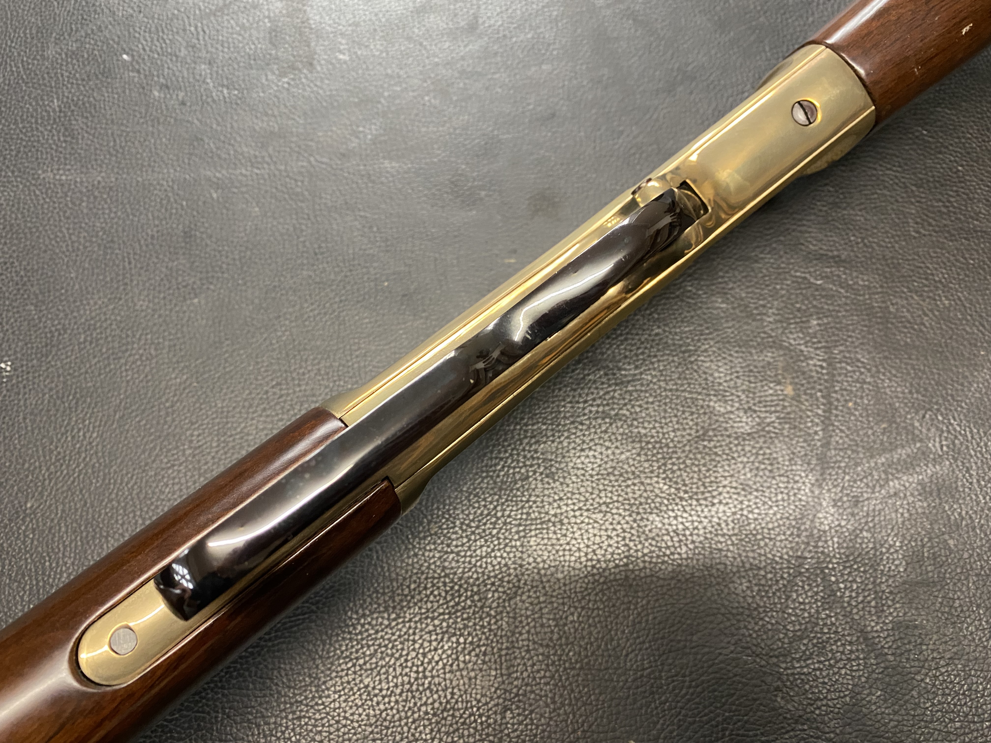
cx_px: 496
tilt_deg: -75.0
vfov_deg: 53.1
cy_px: 372
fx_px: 744
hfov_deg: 67.3
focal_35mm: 26
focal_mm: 4.25
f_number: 1.8
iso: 400
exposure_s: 1/50
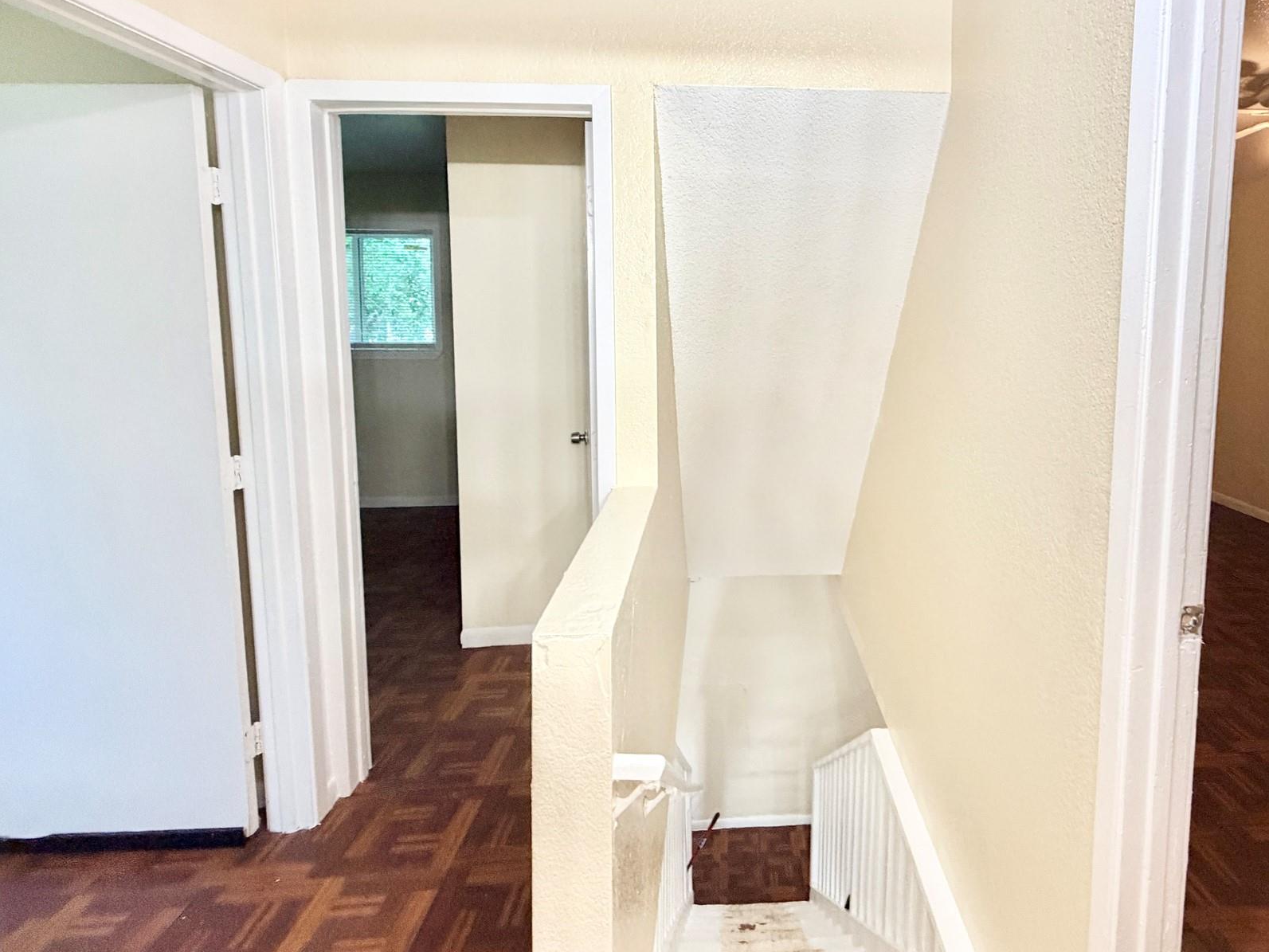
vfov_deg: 70.4
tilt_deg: -5.4
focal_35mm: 18
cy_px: 353
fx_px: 660
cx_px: 777
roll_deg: -0.2
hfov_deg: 86.4
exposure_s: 1/60
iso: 320
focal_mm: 2.22
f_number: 2.2
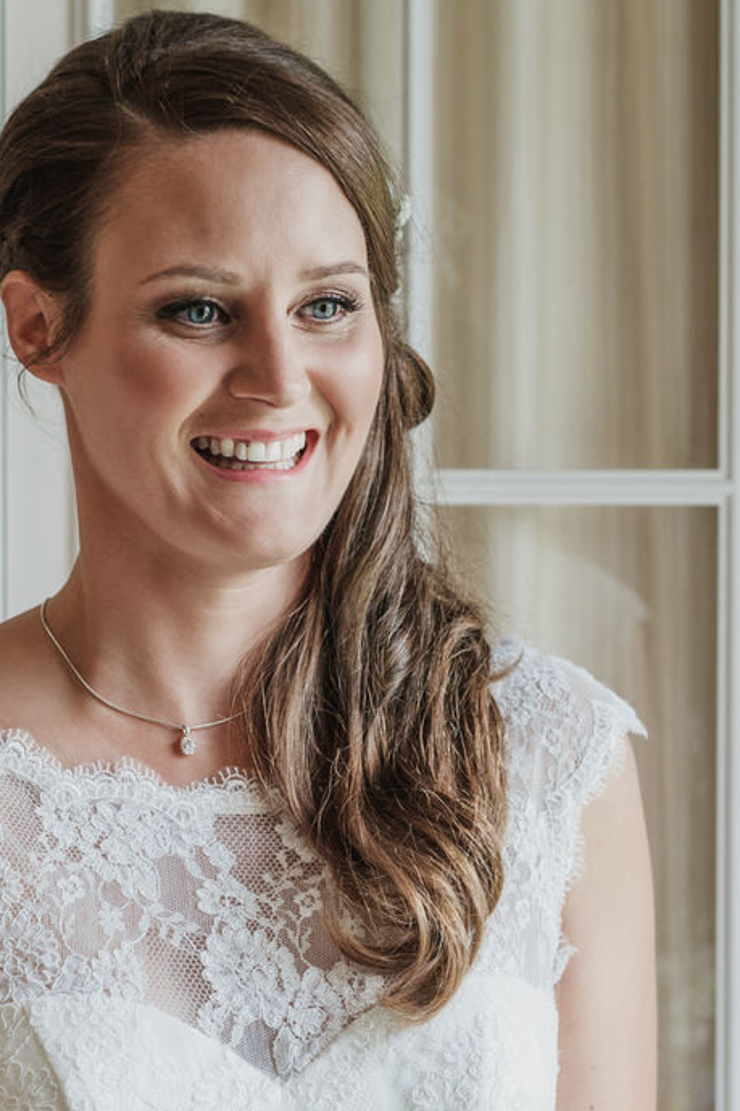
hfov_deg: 9.9
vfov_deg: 14.7
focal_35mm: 139
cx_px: 285
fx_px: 4288
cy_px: 734
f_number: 4.5
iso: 800
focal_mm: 85
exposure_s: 1/250
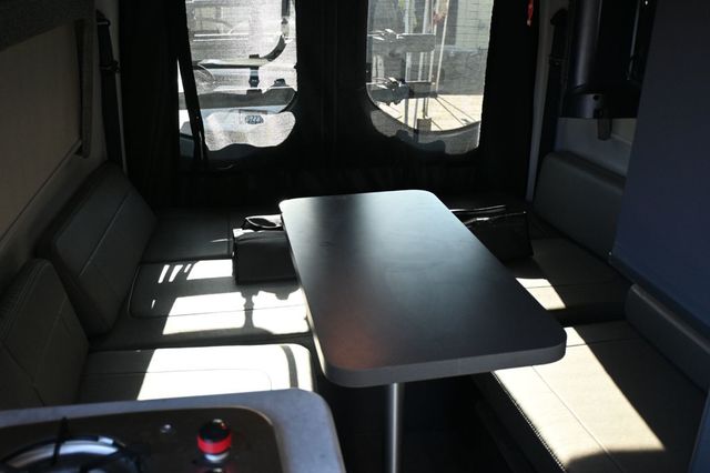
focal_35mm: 33
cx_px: 355
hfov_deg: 57.2
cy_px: 236
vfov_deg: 39.9
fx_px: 650
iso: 1100
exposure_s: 1/125
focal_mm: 22
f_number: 4
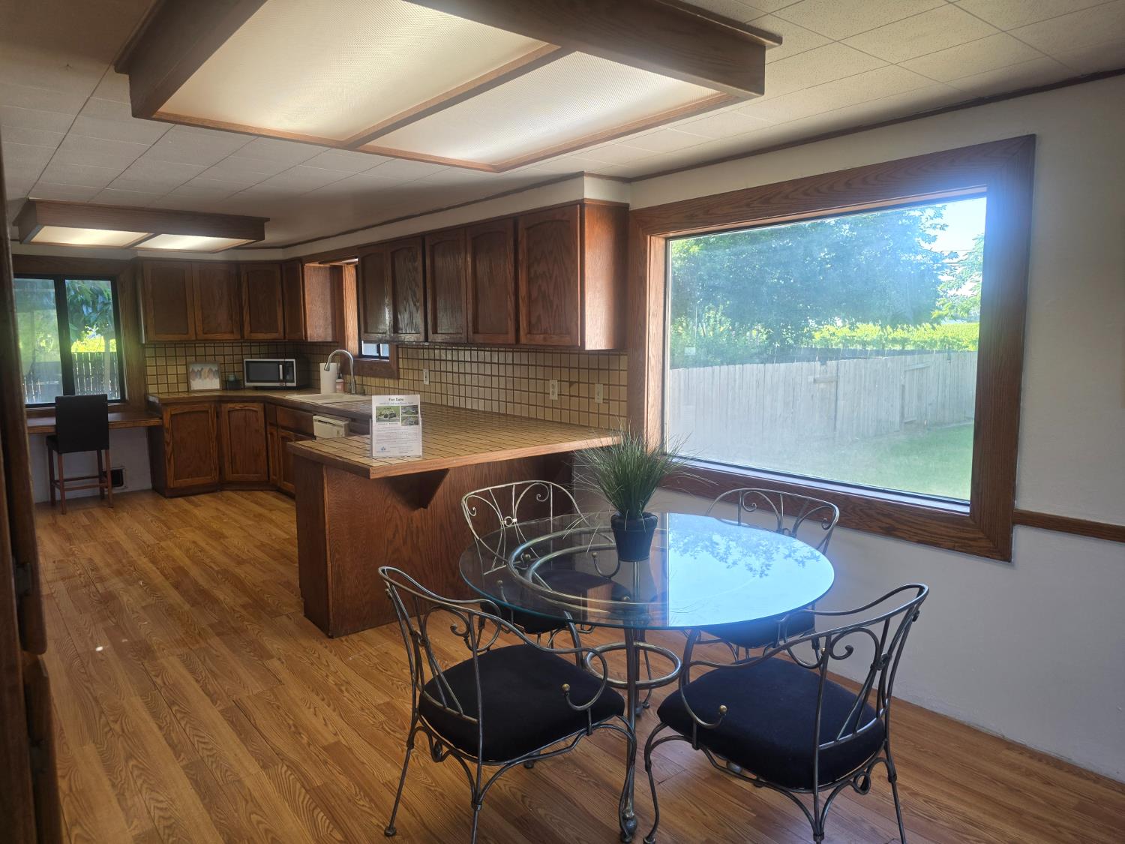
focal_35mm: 23
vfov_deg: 58.9
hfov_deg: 73.9
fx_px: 747
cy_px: 422
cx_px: 562
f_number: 1.7
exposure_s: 1/120
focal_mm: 6.3
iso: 64
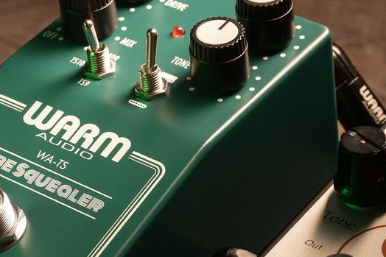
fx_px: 1179
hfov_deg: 17.9
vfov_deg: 12.4
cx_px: -40
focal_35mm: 110
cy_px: 167
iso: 1600
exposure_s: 1/15
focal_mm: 48
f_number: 13
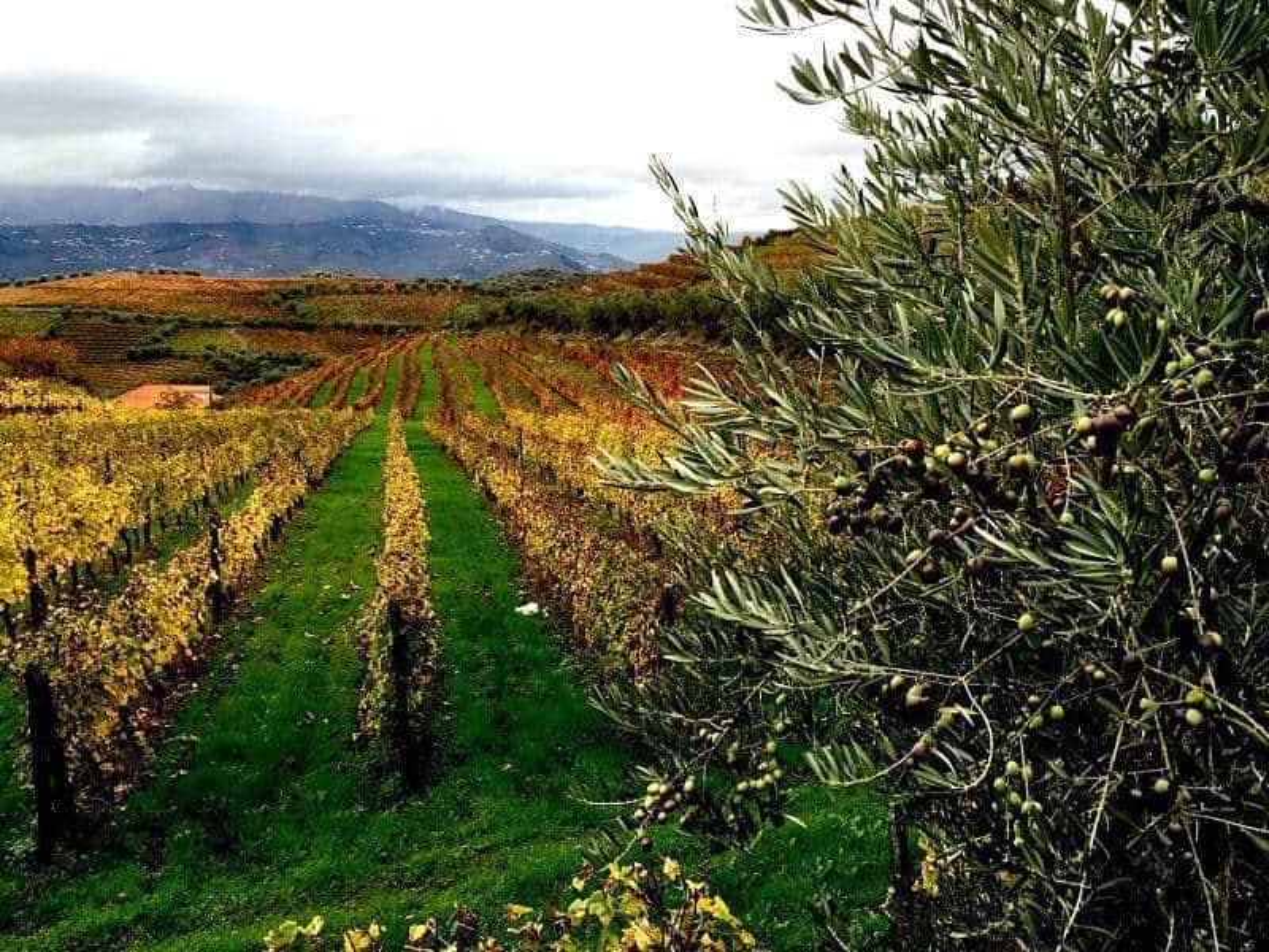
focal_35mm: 29
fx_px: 1063
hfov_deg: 61.7
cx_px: 634
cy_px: 476
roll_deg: -1.4
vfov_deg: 48.2
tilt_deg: -10.8
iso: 32
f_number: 2.2
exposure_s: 1/140
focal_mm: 4.15
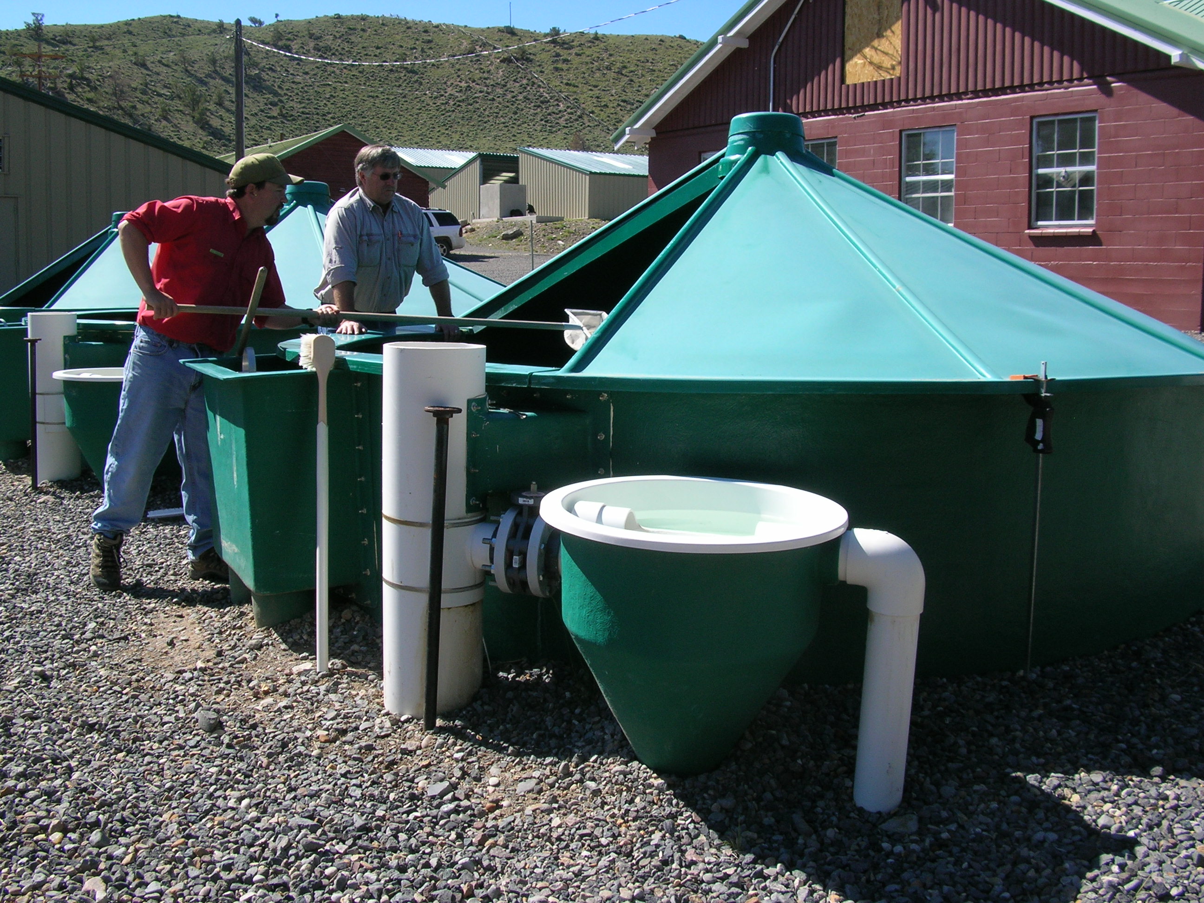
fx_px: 1217
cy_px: 452
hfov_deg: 52.6
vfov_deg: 40.7
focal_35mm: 35
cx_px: 602
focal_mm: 5.8
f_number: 5.6
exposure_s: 1/235
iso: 50
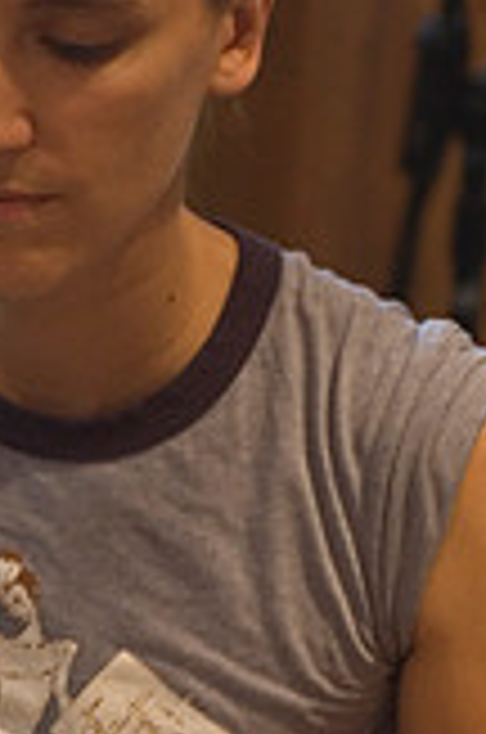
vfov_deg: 7.1
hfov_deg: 4.7
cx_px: -43
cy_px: 666
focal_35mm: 290
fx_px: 5897
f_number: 2.8
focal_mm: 70
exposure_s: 1/40
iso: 800
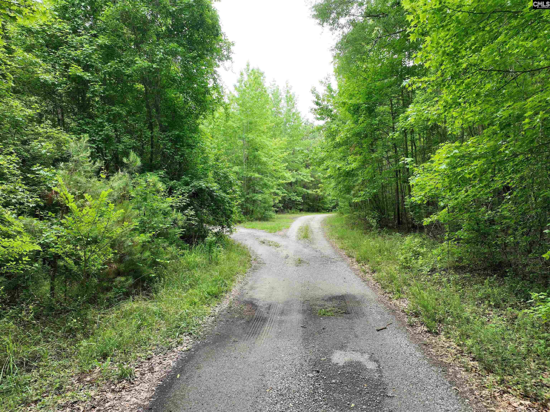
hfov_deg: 71.6
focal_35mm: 24
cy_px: 206
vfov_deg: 56.8
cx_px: 275
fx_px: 381
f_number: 2.8
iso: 400
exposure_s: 1/320
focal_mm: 12.29
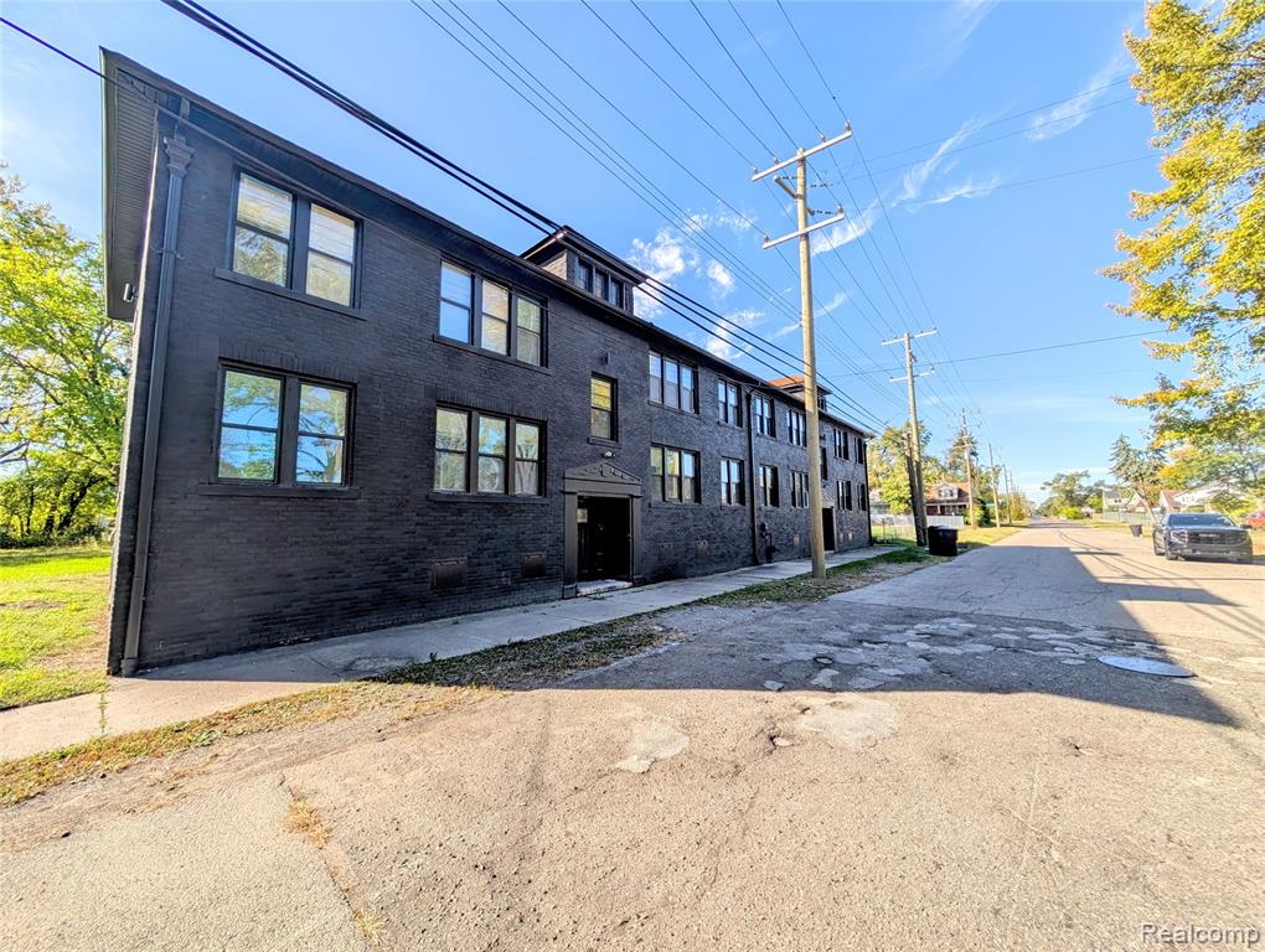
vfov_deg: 94.6
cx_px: 632
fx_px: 439
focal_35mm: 12
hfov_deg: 110.5
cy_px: 476
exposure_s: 1/1464
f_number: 1.7
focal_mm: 2.02
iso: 49
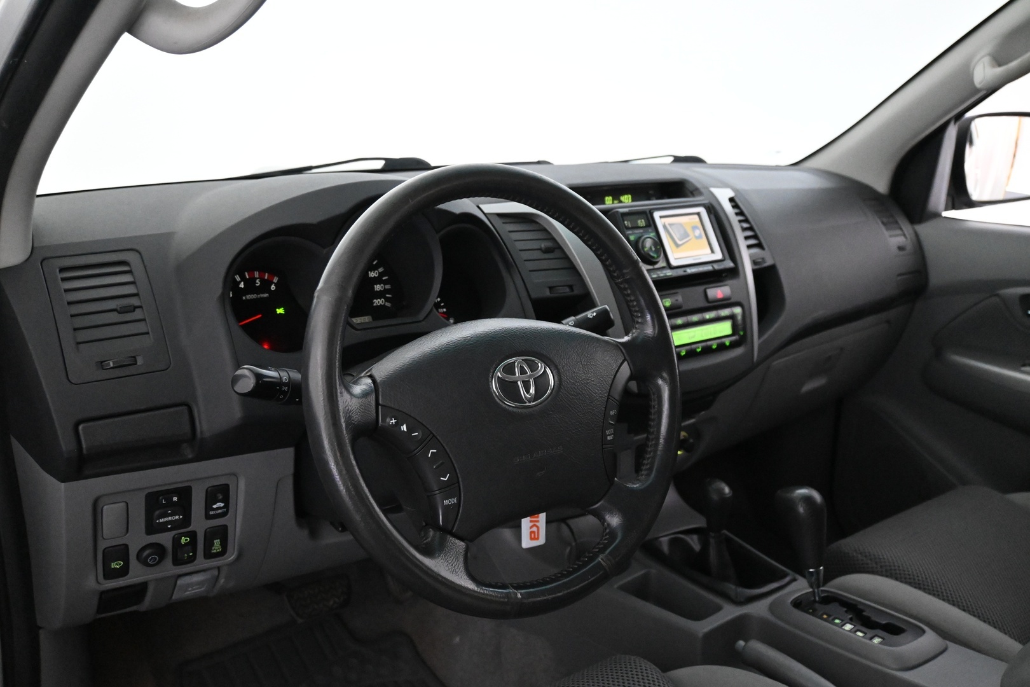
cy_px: 344
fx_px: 923
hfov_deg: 58.3
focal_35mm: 32
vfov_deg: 40.8
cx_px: 515
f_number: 4
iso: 6400
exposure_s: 1/60
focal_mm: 21.5
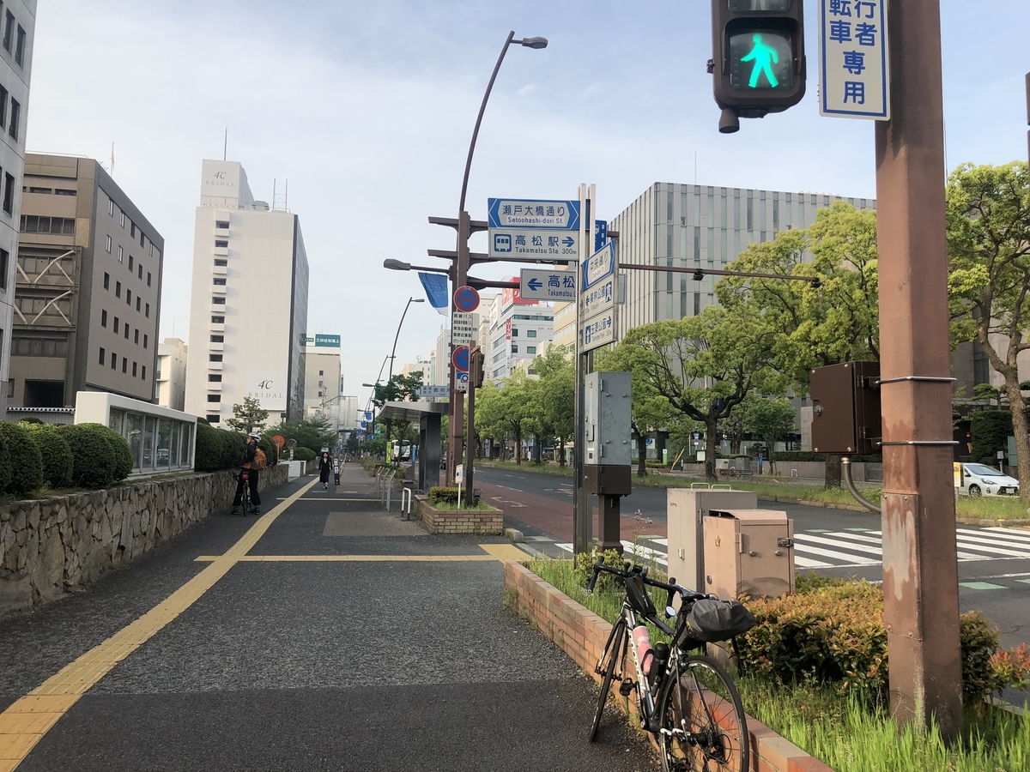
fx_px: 863
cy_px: 386
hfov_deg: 61.7
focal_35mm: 29
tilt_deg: +3.8
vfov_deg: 48.2
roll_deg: -1.0
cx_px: 515
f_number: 1.8
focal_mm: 3.99
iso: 20
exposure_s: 1/762
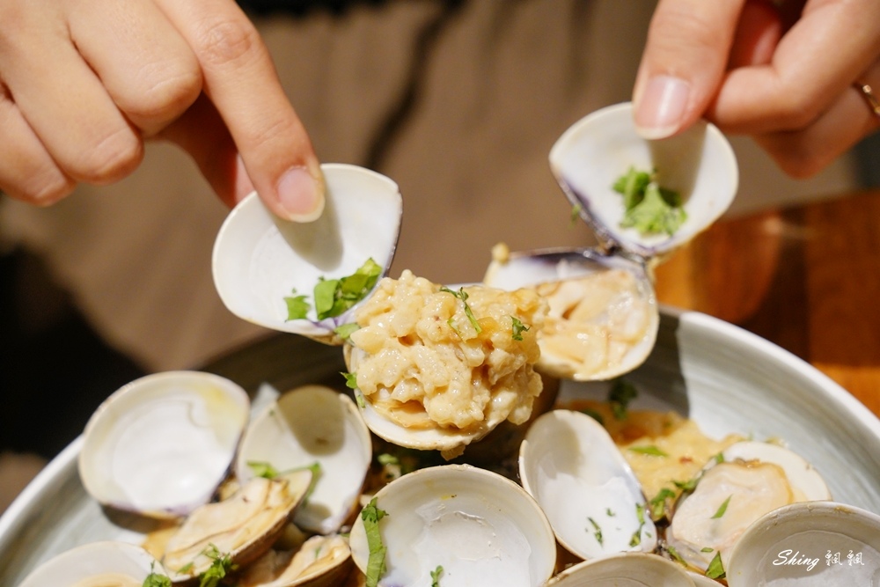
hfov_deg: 23.4
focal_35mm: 87
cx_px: 440
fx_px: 2127
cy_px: 294
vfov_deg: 15.7
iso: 1600
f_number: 6.3
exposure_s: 1/40
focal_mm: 87
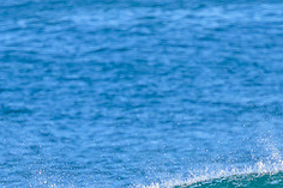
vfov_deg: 0.7
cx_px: 104
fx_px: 15452
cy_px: 216
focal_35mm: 1967
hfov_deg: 1.0
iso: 3600
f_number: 11
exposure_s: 1/2000
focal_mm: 800
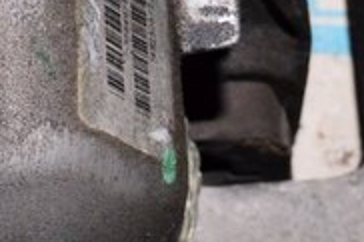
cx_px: -356
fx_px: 2130
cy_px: 189
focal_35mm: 211
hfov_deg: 9.2
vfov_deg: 6.5
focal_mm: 25
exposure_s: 1/200
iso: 1600
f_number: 8
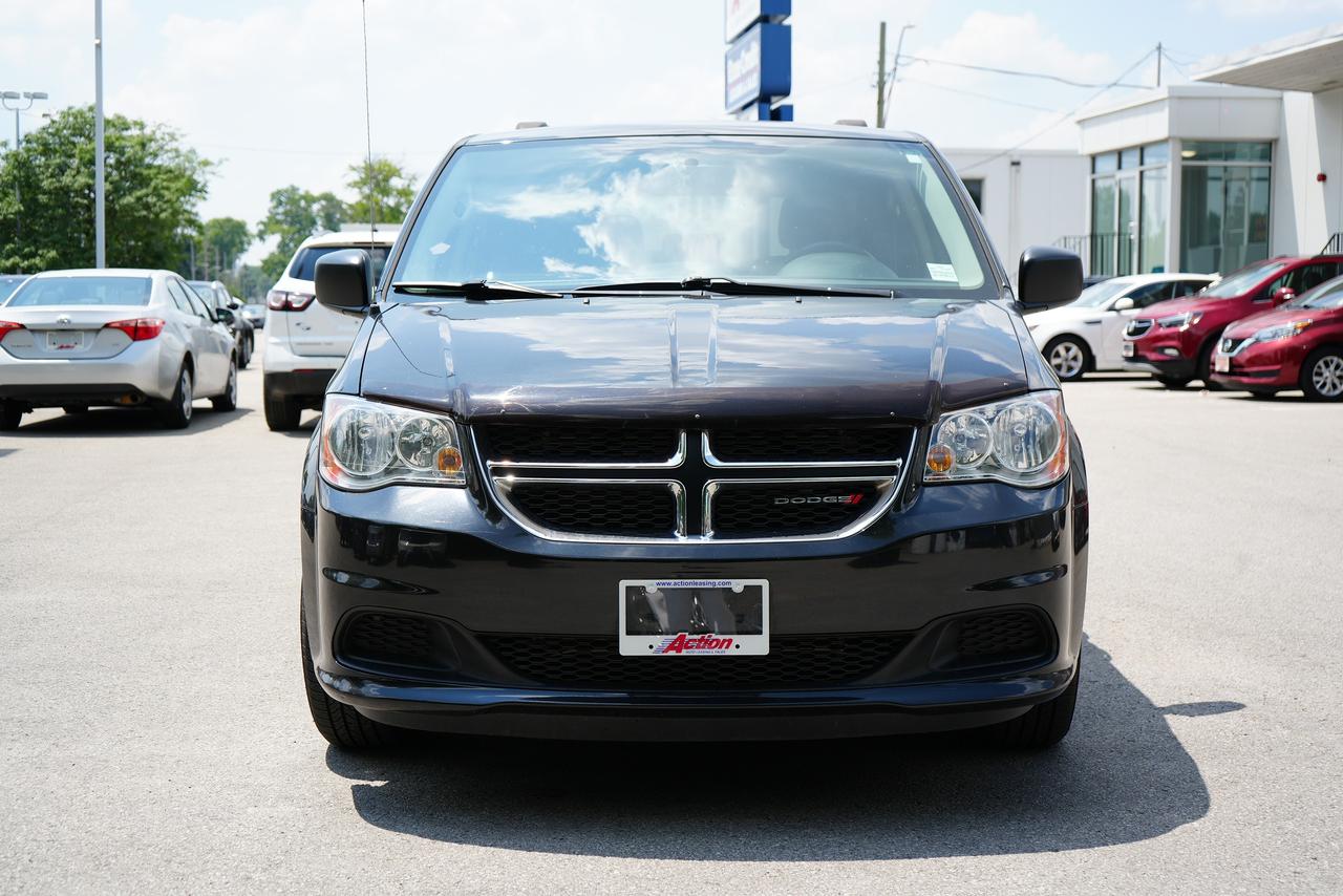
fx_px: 1754
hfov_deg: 41.9
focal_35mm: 47
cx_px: 672
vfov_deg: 28.7
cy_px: 448
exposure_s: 1/400
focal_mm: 47
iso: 100
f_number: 5.6
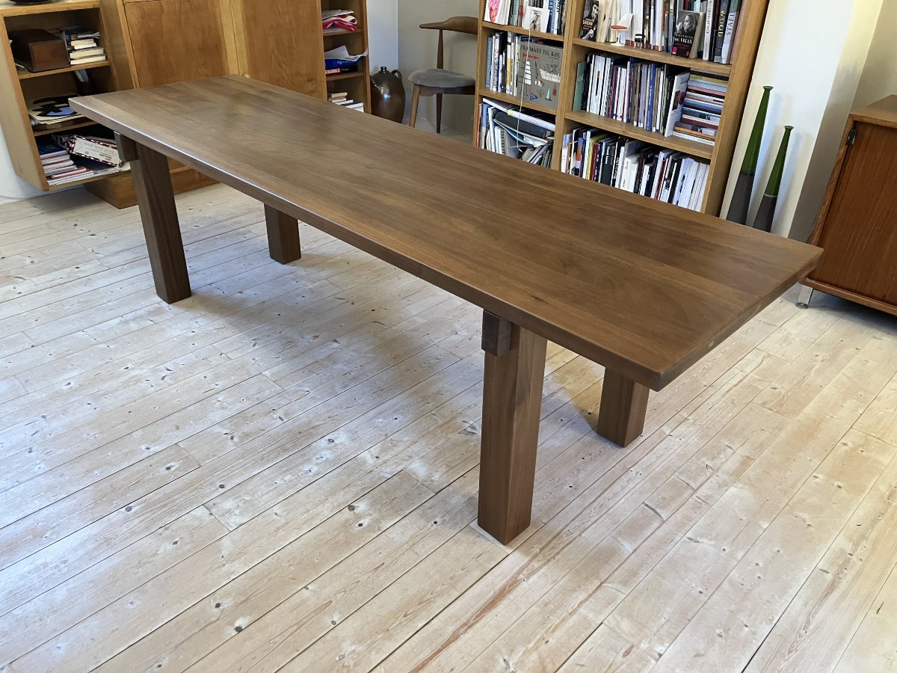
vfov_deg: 49.7
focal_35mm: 28
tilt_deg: -30.2
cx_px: 448
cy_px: 336
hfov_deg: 63.4
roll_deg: -0.8
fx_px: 726
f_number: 1.8
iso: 320
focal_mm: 3.99
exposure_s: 1/25
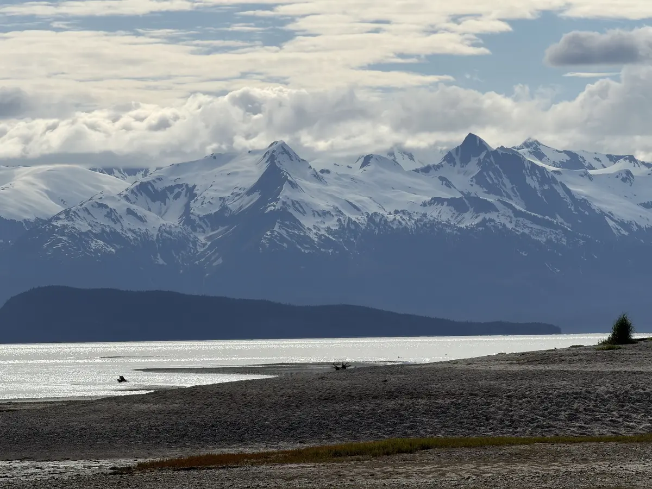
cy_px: 244
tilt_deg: +1.6
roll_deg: +1.4
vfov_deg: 7.4
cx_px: 326
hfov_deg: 9.9
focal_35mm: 200
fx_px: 3767
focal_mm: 16.89
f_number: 2.8
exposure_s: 1/2132
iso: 16
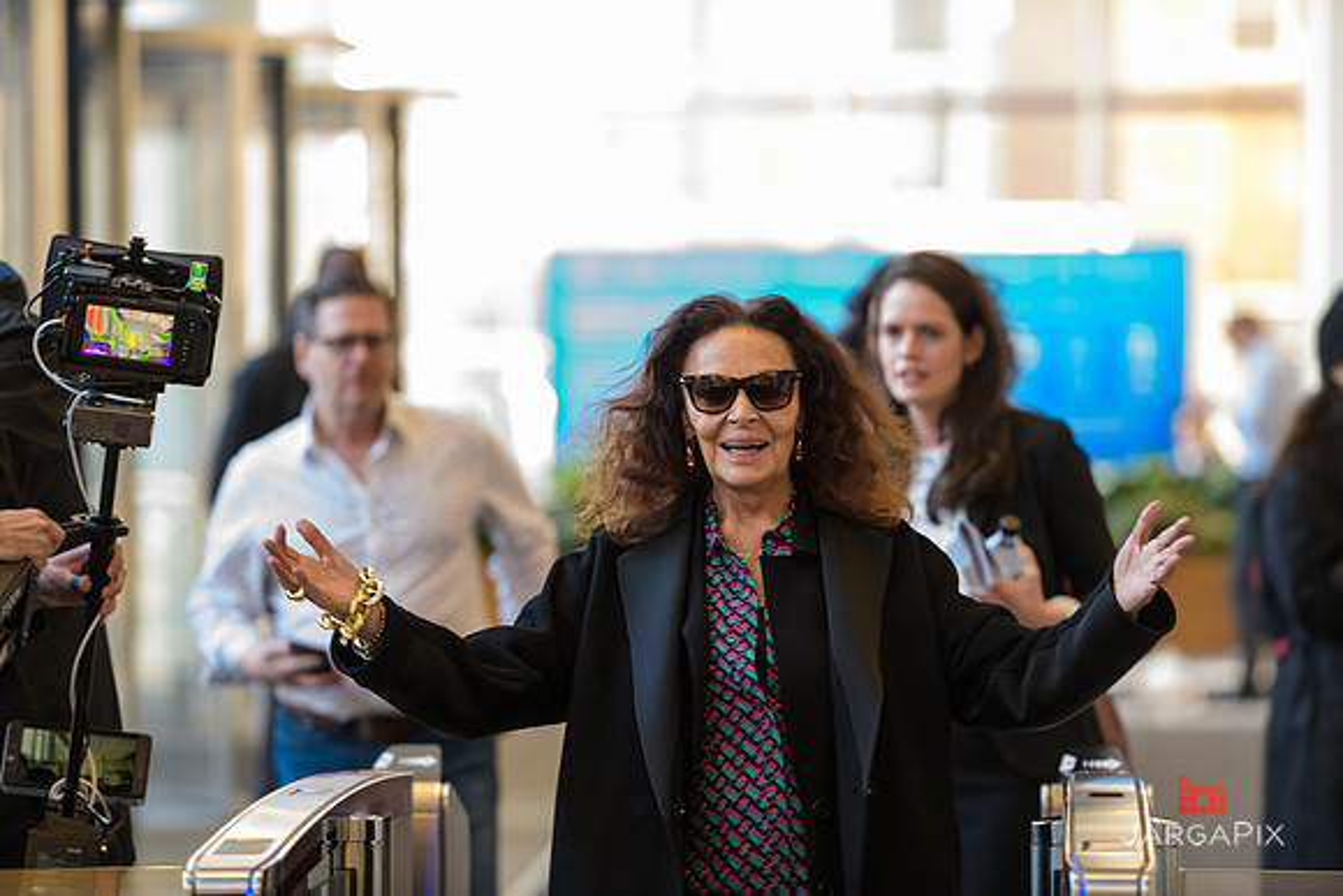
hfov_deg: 10.8
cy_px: 448
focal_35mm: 190
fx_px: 7089
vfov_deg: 7.2
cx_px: 672
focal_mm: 190
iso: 1250
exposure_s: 1/125
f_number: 3.2
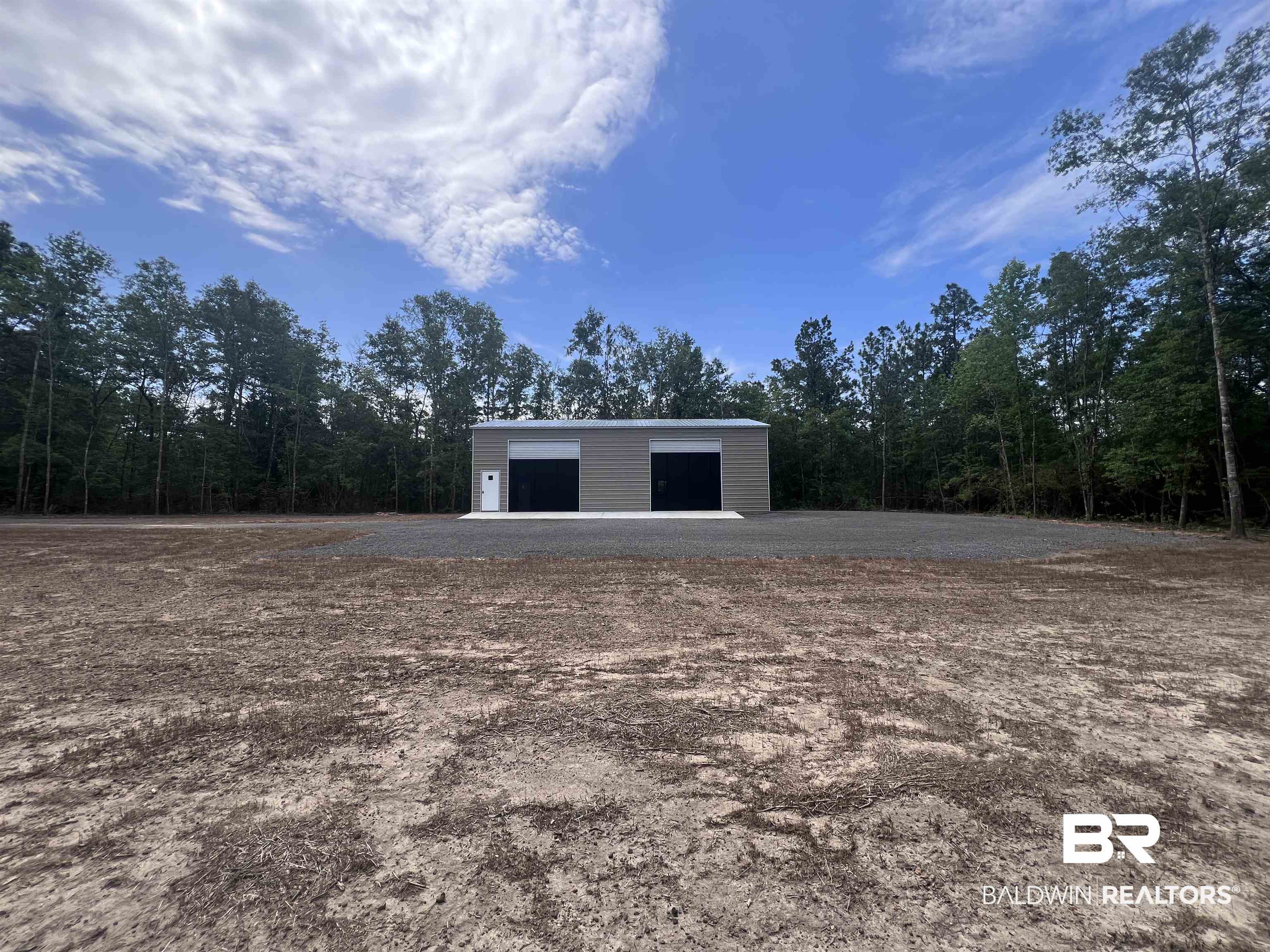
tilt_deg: +4.4
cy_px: 476
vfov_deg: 89.9
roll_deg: +0.1
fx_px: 477
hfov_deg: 106.2
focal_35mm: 13
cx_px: 635
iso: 32
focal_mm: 1.57
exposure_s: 1/1074
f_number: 1.8
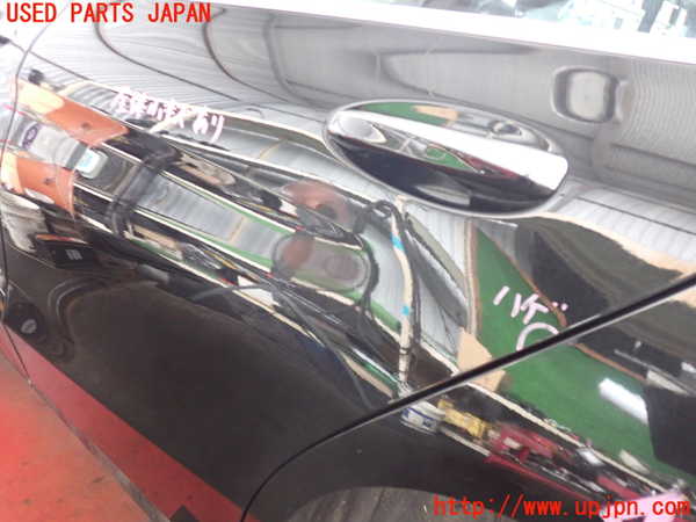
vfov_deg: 46.8
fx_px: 603
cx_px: 348
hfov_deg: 60.0
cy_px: 261
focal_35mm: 30
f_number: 2.3
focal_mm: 5.4
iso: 640
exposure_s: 1/30
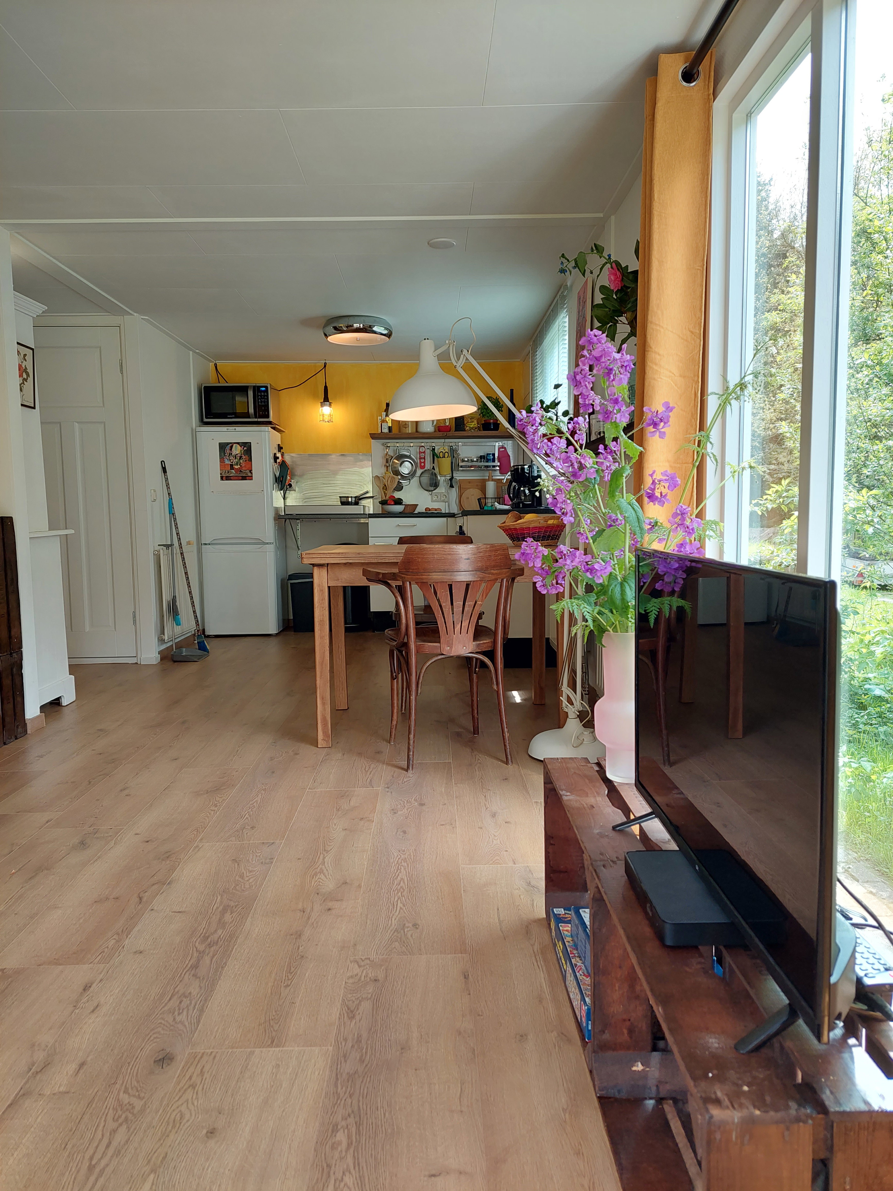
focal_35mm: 25
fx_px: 860
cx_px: 446
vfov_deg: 69.4
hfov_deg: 54.9
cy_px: 596
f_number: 1.8
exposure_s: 1/50
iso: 64
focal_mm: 5.23
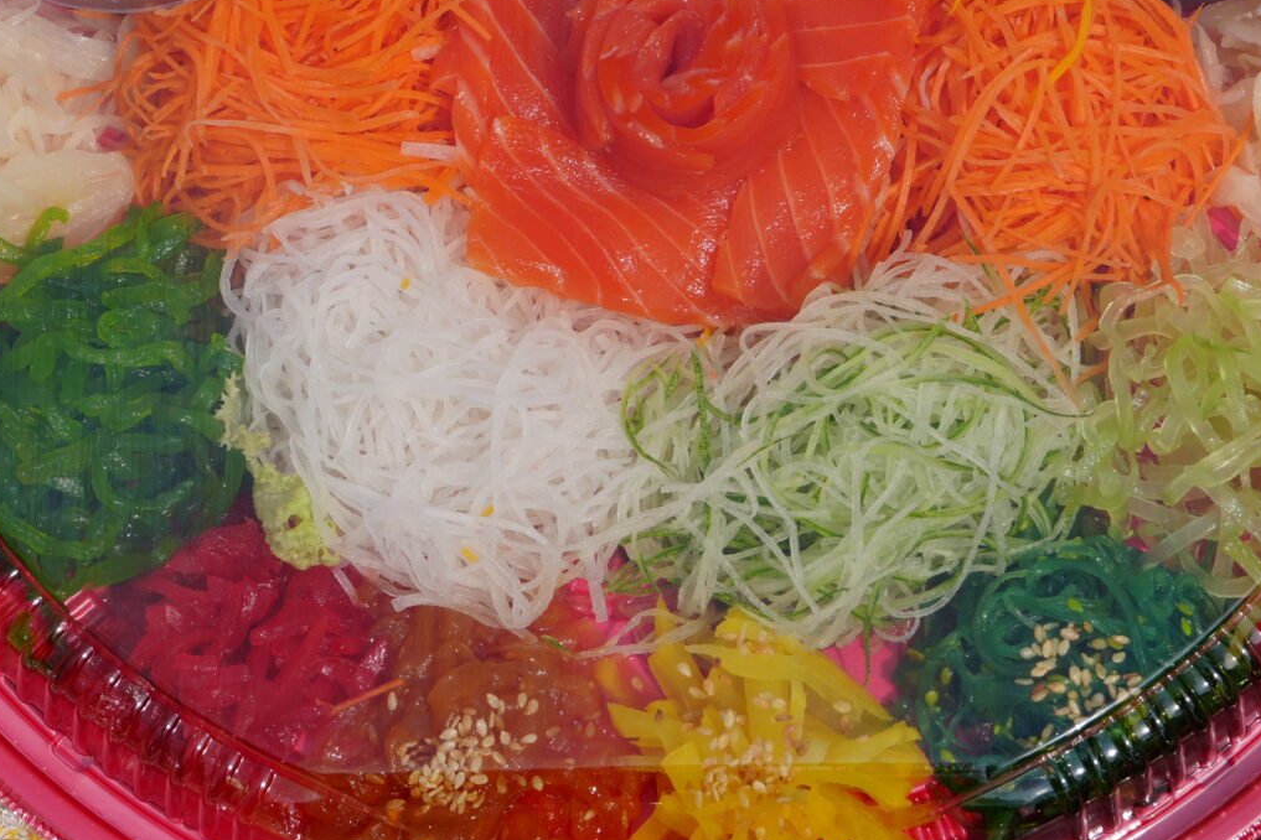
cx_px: 717
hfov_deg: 13.6
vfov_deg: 9.1
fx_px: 5289
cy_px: 147
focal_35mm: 151
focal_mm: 60
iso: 100
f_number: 11
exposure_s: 1/320
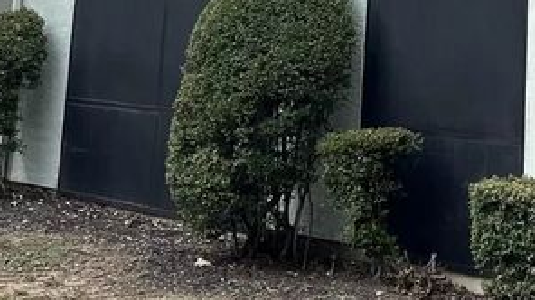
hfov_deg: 21.7
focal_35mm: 98
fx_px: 1389
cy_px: -246
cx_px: 367
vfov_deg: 11.4
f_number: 1.6
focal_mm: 5.1
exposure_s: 1/1279
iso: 50
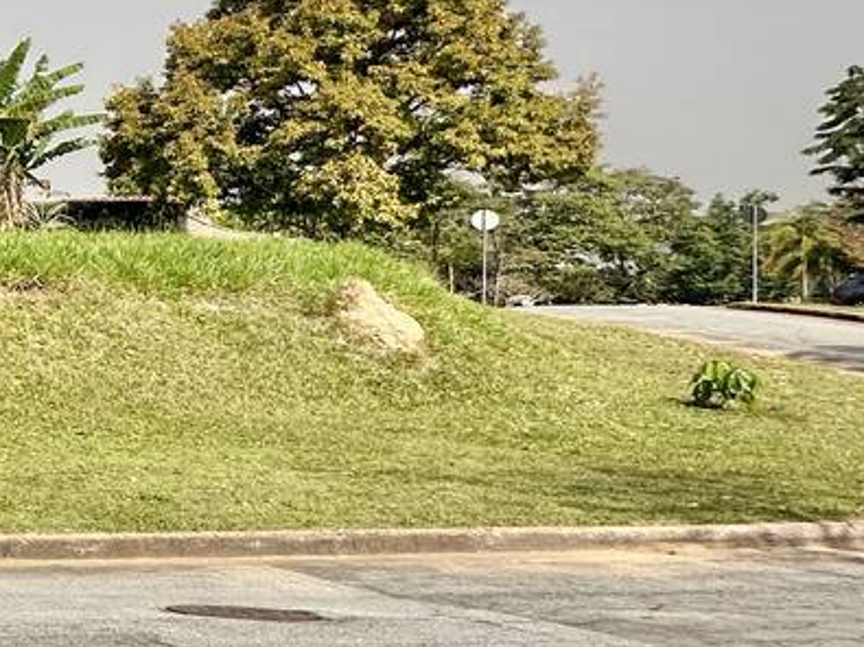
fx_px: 1273
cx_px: -685
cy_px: 264
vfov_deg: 28.5
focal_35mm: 51
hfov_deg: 22.3
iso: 40
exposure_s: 1/1531
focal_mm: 2.22
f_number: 2.2
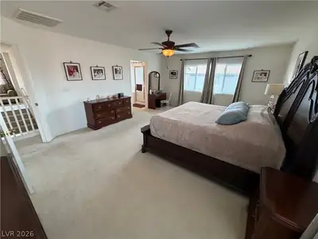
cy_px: 120
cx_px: 159
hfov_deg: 102.1
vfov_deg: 85.7
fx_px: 129
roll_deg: -0.5
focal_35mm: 14
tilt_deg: -19.9
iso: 250
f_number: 2.2
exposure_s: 1/120
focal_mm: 2.22
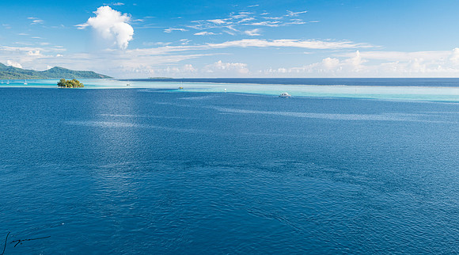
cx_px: 229
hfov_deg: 55.1
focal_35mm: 36
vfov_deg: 32.3
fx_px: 440
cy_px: 122
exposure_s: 1/250
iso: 100
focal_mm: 32
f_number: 8
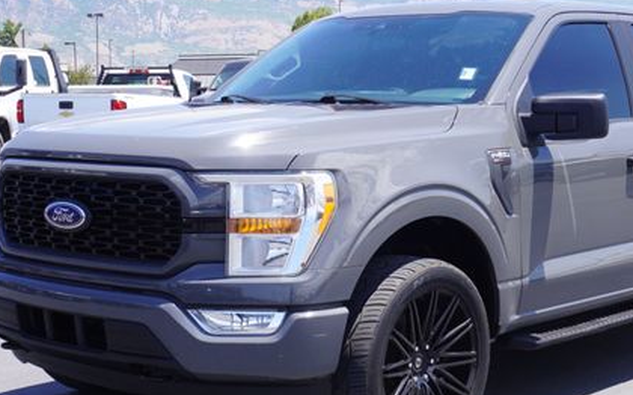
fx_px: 1207
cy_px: 228
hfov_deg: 29.2
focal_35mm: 70
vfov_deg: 18.6
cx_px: 416
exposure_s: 1/100
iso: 100
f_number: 8
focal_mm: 30
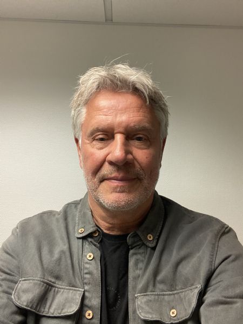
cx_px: 122
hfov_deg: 46.8
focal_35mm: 30
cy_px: 162
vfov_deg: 60.0
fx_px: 281
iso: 160
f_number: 2.2
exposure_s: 1/50
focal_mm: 2.71
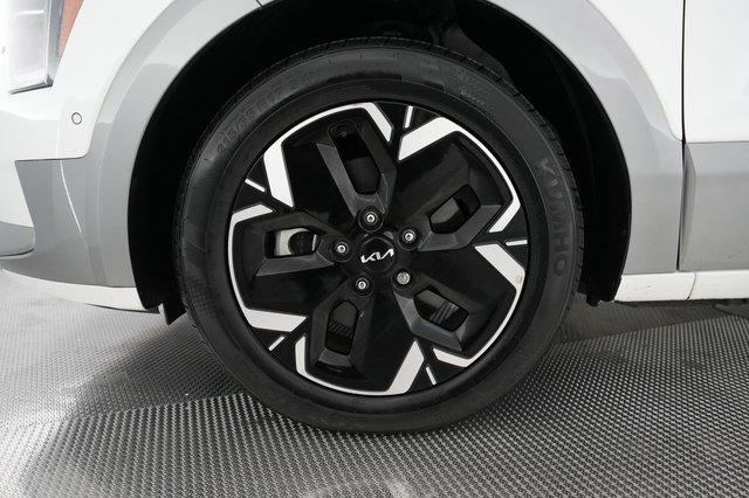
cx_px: 374
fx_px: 541
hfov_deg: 69.4
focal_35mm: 26
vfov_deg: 49.5
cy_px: 249
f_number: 2.8
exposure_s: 1/160
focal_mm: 26
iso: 4000
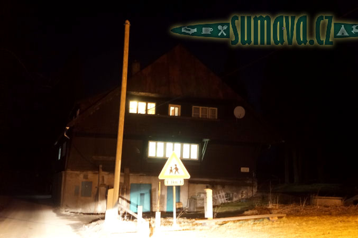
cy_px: 119
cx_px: 179
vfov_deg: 28.9
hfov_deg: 42.4
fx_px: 462
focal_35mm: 46
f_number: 4
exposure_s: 1/5
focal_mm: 31
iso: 6400
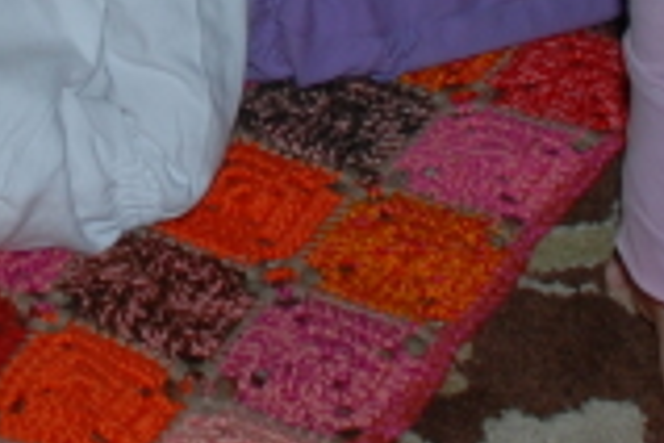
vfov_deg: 7.0
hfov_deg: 10.5
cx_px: -50
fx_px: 3559
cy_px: -219
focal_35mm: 193
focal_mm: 20
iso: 200
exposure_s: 1/60
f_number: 3.8
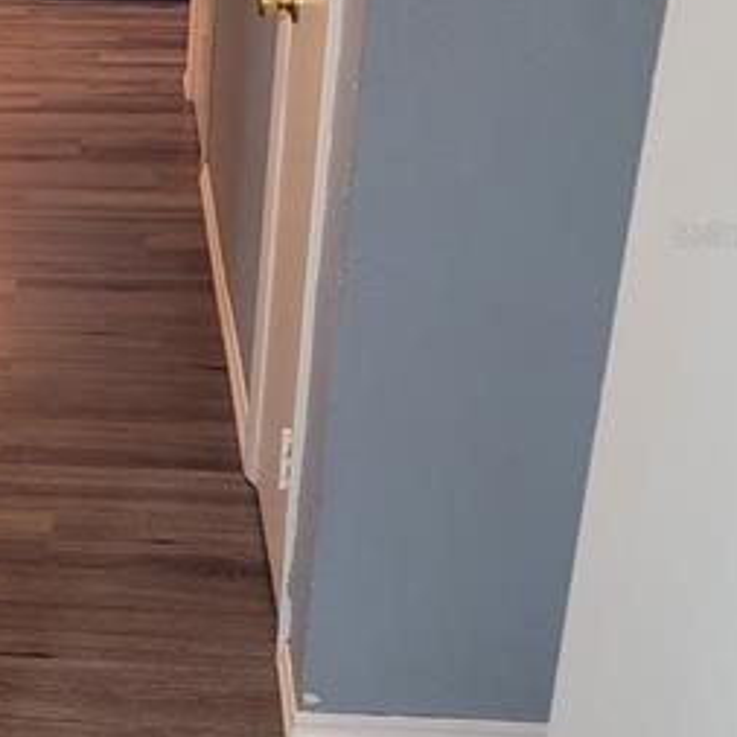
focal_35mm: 67
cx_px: -35
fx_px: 1614
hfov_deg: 24.3
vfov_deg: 25.6
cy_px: 233
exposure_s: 1/40
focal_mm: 7
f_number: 1.8
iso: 200
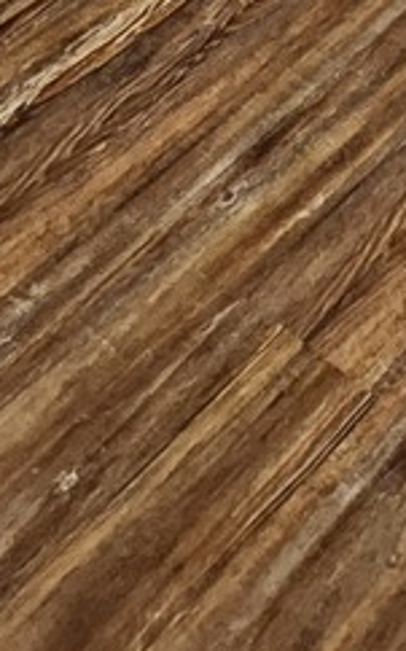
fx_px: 1453
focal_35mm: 82
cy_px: -950
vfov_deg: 14.6
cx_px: 855
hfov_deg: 13.3
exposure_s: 1/30
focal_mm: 2.2
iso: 320
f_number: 2.2
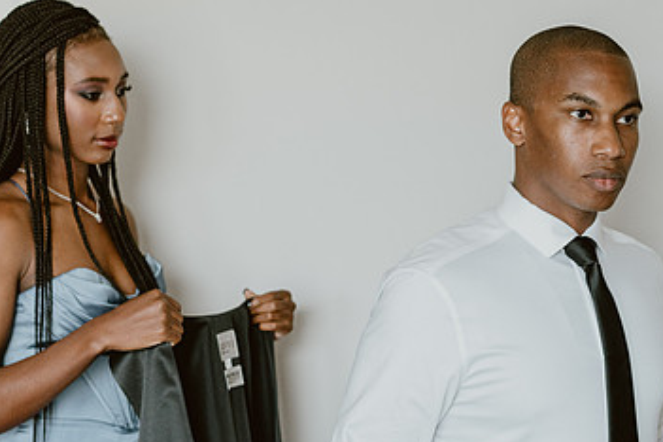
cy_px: 260
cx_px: 387
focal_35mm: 91
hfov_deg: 22.4
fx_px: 1676
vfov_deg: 15.0
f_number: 2.8
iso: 800
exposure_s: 1/200
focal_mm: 55
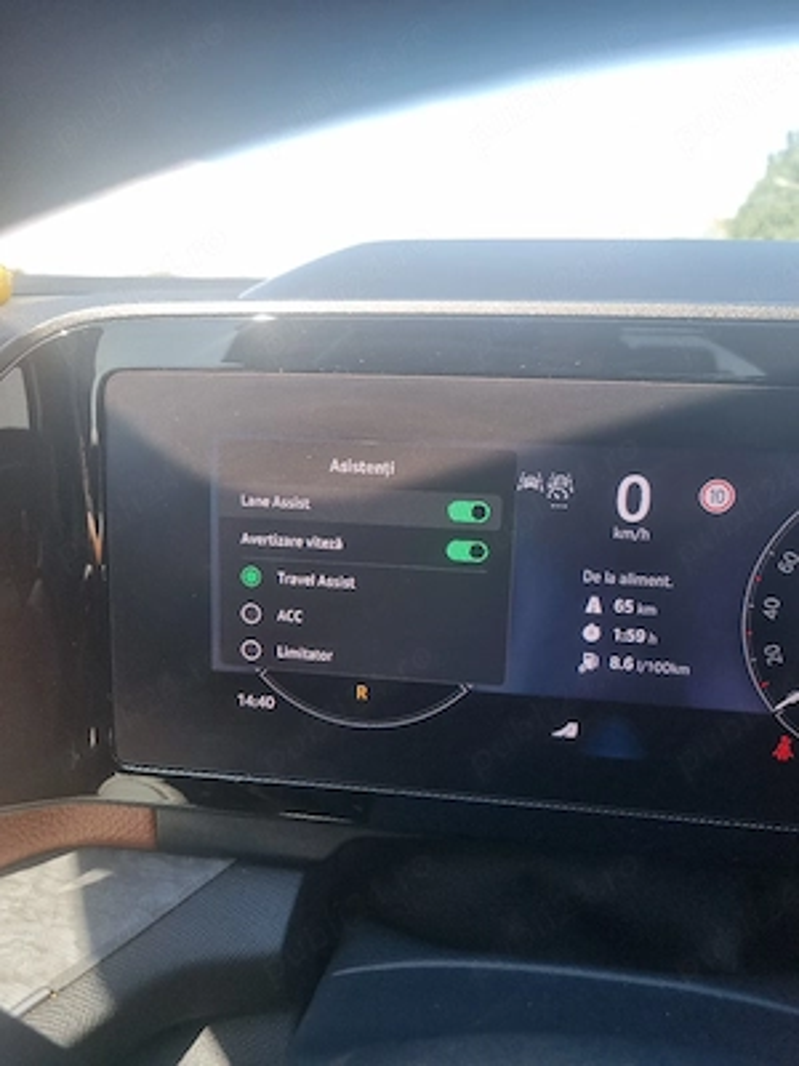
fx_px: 800
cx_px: 400
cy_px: 533
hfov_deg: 53.1
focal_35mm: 26
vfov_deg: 67.3
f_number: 1.8
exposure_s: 1/323
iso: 50
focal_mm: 5.4
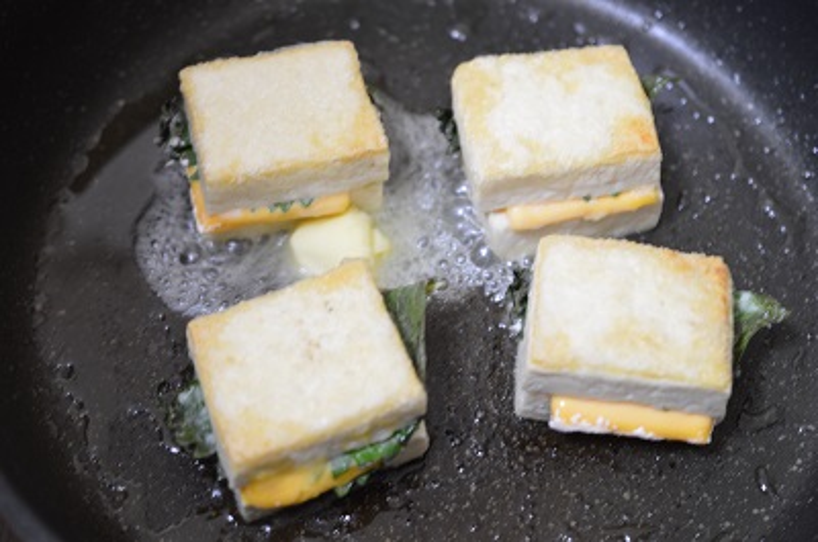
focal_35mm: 60
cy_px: 271
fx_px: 1361
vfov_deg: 22.5
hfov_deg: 33.5
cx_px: 409
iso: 100
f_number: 3
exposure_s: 1/2
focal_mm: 40
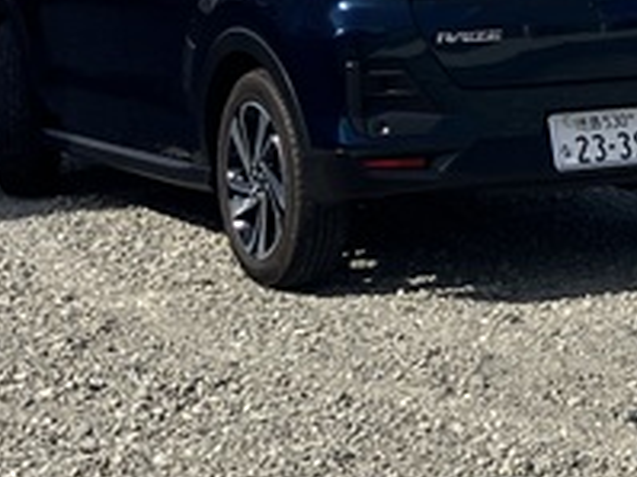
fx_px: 2593
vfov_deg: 10.5
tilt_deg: -7.7
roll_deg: -0.6
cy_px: 176
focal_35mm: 141
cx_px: 807
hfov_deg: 13.5
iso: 32
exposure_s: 1/2857
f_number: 1.8
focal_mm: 3.99
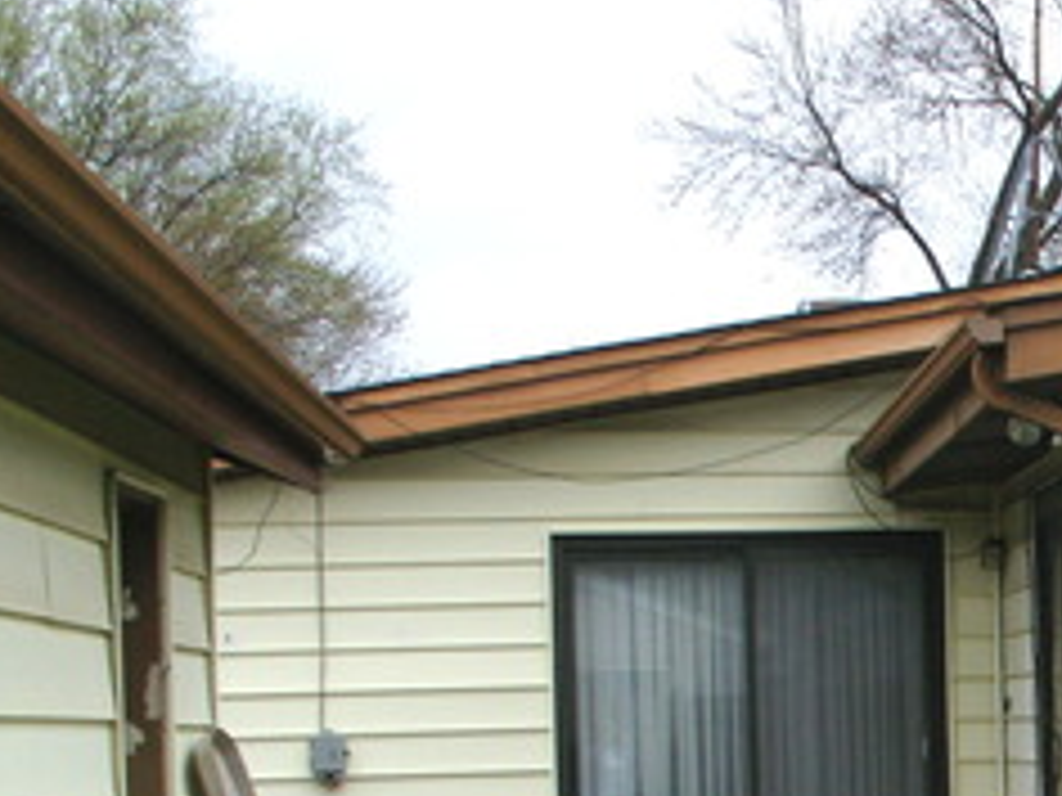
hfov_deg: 18.1
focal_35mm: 103
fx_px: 3160
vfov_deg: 14.0
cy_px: 935
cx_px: 1282
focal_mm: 7.8
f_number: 3.7
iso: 80
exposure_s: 1/1000
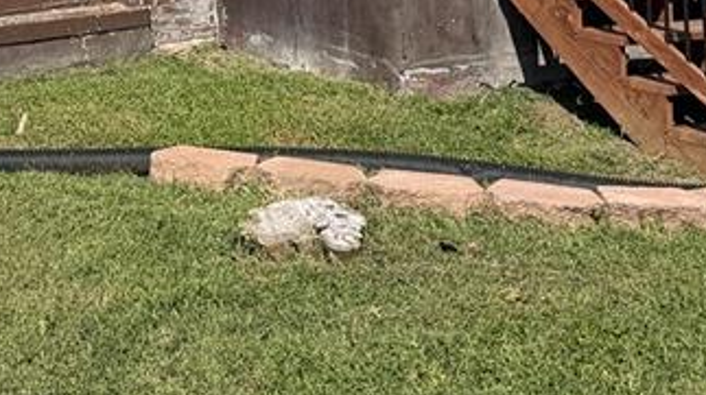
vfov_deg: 12.9
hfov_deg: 25.3
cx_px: 175
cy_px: -351
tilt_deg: +5.1
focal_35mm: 83
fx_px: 1552
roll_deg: -0.5
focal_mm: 6.76
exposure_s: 1/5319
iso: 80
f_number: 1.78
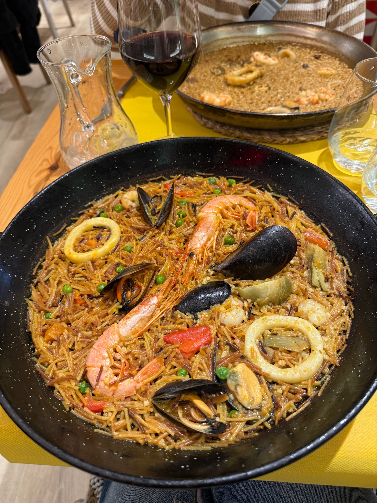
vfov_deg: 71.6
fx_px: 349
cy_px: 252
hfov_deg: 56.8
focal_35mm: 24
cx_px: 188
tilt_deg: -48.2
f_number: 1.78
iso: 200
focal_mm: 6.76
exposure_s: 1/77
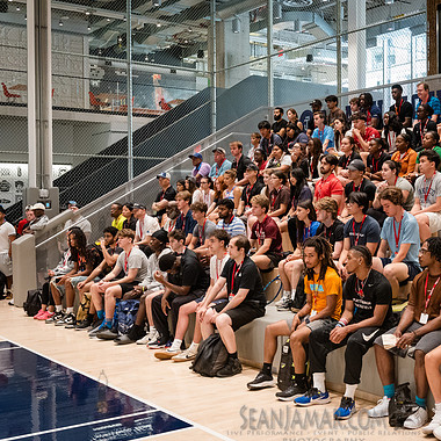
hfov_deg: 33.4
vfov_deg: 34.0
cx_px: 326
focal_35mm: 50
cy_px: 221
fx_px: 721
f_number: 5
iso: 5000
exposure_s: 1/200
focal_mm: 38
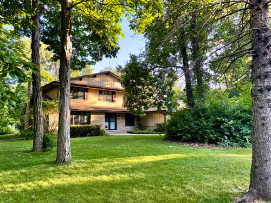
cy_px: 102
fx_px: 204
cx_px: 136
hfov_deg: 67.3
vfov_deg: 53.1
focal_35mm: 26
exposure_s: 1/243
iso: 80
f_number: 1.6
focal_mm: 5.96
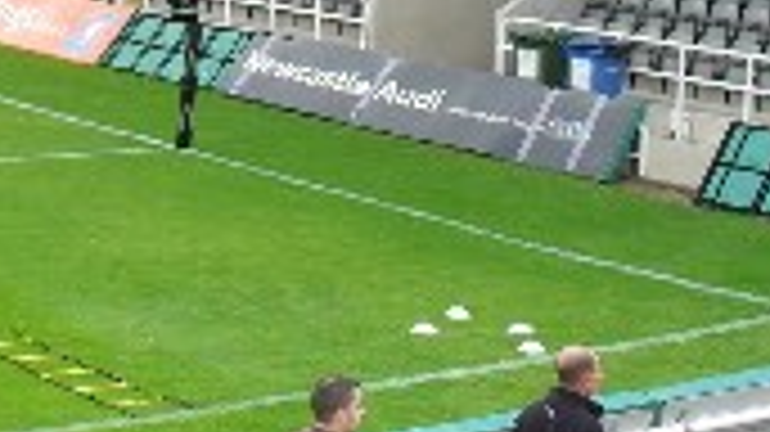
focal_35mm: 114
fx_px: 2326
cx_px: 126
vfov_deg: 10.0
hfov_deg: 18.6
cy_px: -364
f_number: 3.2
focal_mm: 6.3
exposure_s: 1/350
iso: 100
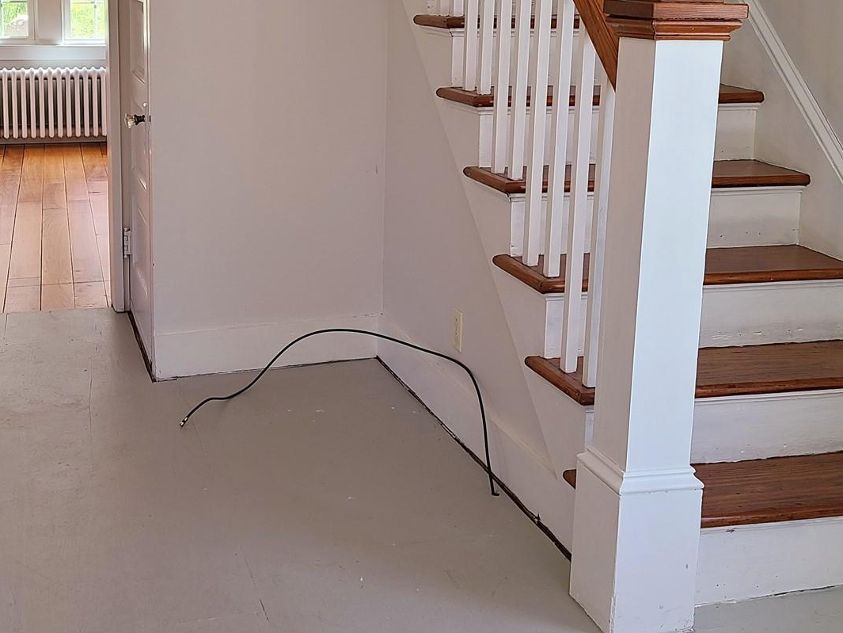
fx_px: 1218
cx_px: 328
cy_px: 158
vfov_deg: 28.7
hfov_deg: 38.0
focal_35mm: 50
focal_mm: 5.4
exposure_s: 1/59
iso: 64
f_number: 1.8
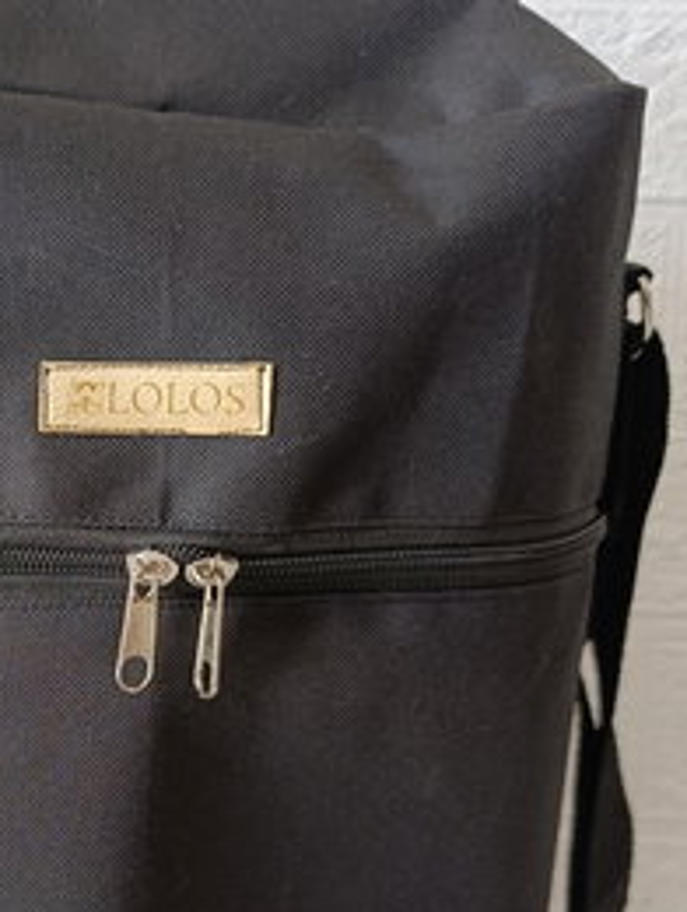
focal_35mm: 47
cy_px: 651
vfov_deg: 39.6
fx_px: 1240
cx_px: 49
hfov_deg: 29.5
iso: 677
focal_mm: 6.11
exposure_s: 1/100
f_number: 1.65
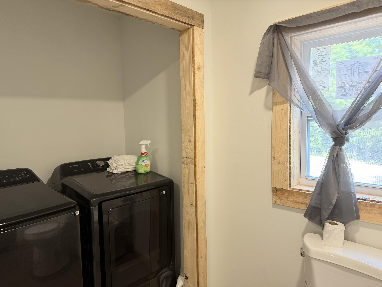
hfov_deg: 71.6
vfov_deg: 56.8
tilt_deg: -6.3
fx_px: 265
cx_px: 191
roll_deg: +0.3
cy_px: 144
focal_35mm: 24
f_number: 1.78
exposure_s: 1/60
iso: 125
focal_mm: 6.76
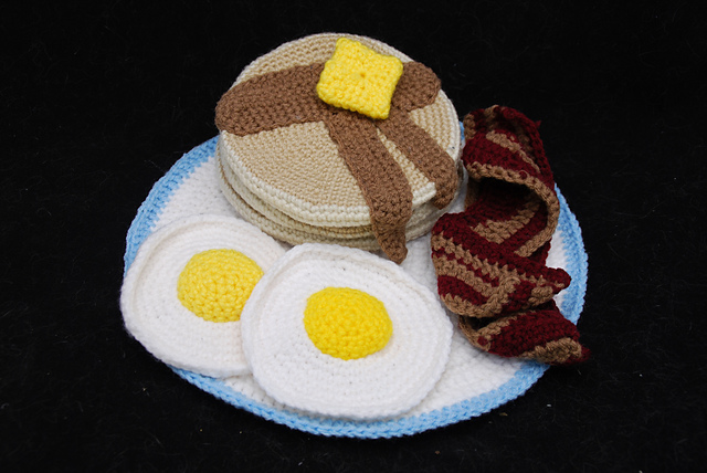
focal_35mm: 52
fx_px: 1032
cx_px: 354
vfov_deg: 25.8
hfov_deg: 37.8
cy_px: 236
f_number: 7.1
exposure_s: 1/200
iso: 100
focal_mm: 35
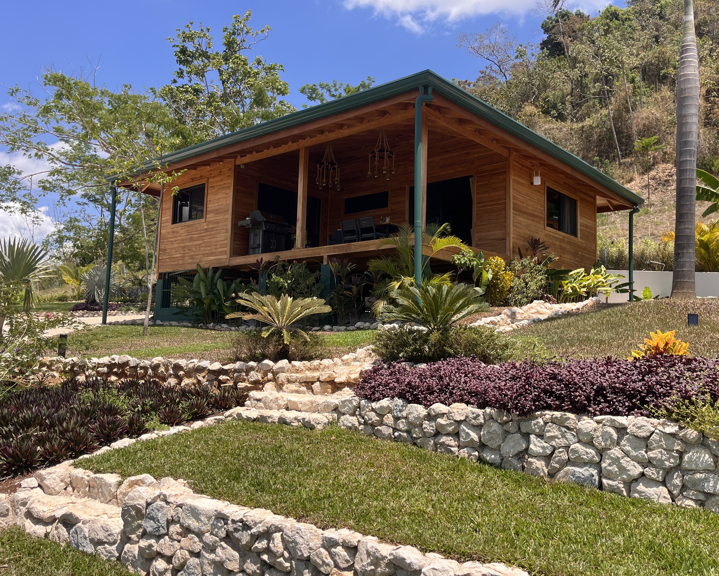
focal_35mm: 29
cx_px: 380
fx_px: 617
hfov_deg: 60.4
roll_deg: -2.4
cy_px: 276
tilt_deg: +6.8
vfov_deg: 50.0
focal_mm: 5.1
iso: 50
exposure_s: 1/2268
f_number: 1.6
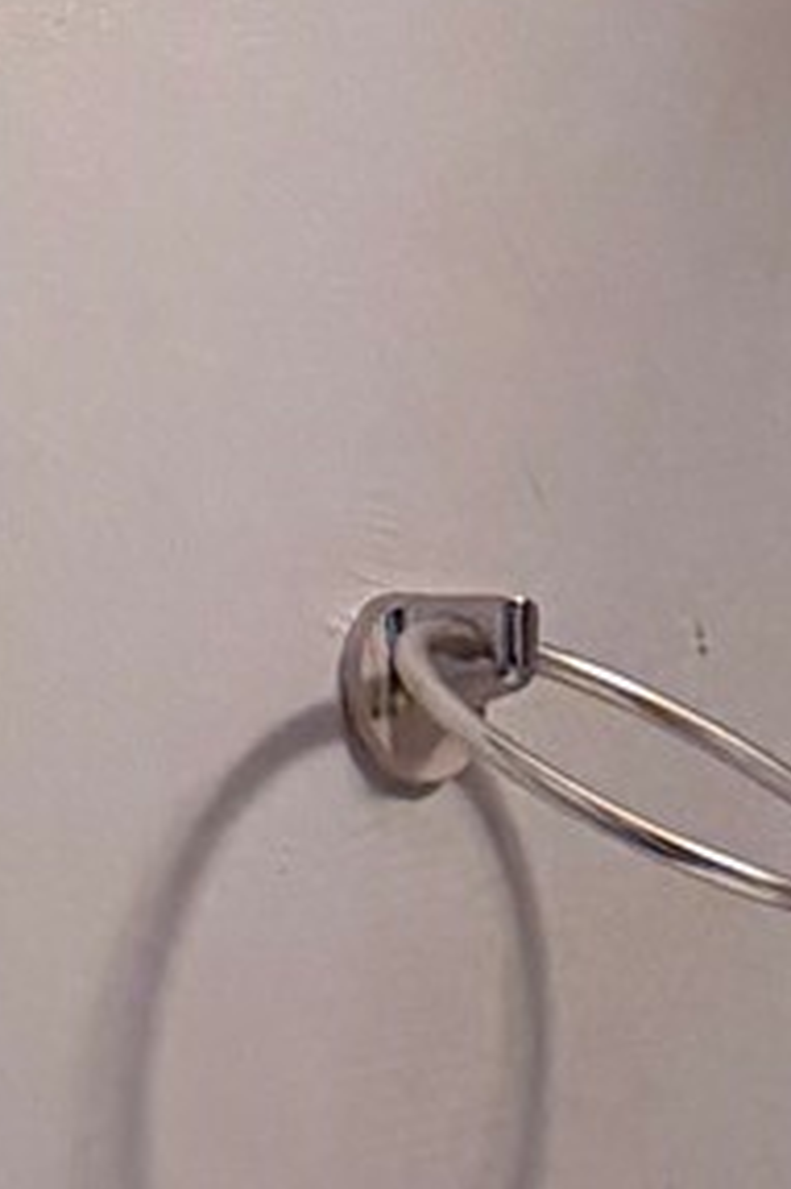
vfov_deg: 10.9
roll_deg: -2.2
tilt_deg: -6.3
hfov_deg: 6.7
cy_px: 2063
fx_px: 5873
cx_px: 2650
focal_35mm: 178
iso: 320
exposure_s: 1/120
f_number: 1.78
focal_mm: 6.76
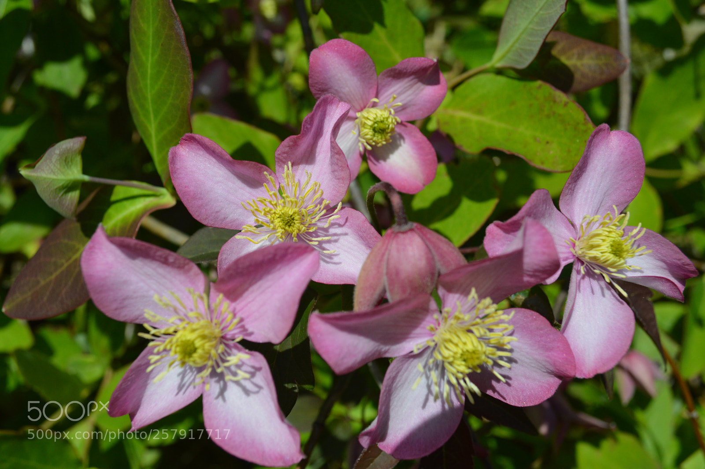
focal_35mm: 39
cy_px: 234
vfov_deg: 34.2
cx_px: 352
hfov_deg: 49.6
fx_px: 763
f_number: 6.3
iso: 400
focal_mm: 26
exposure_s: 1/2000
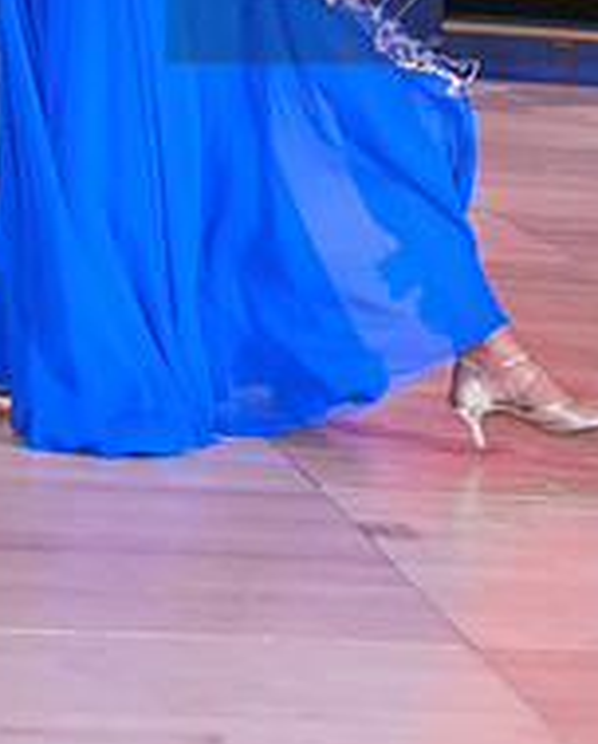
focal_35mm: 184
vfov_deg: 10.4
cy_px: -67
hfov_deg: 8.3
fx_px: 4058
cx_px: 710
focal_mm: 64
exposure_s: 1/200
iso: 2000
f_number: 5
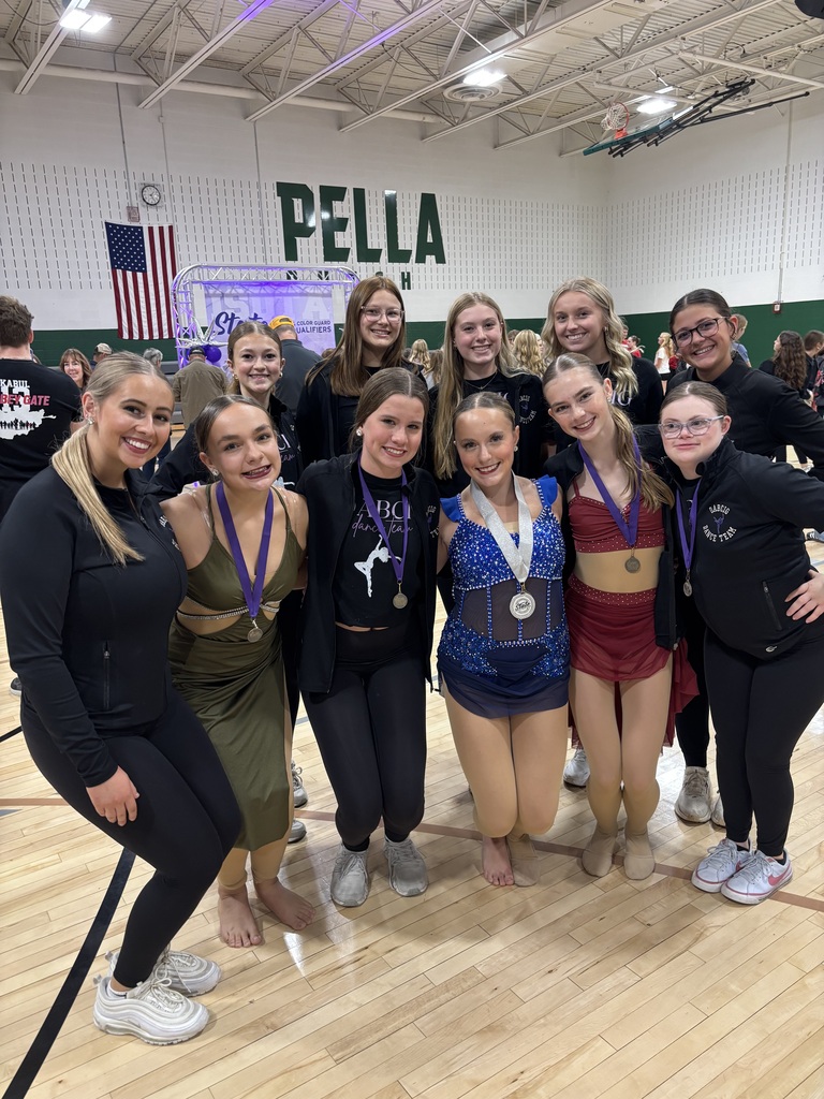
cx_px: 412
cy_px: 550
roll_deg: +2.2
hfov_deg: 53.1
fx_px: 825
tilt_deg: -14.3
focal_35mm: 26
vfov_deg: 67.3
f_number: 1.6
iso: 200
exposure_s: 1/60
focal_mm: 5.96
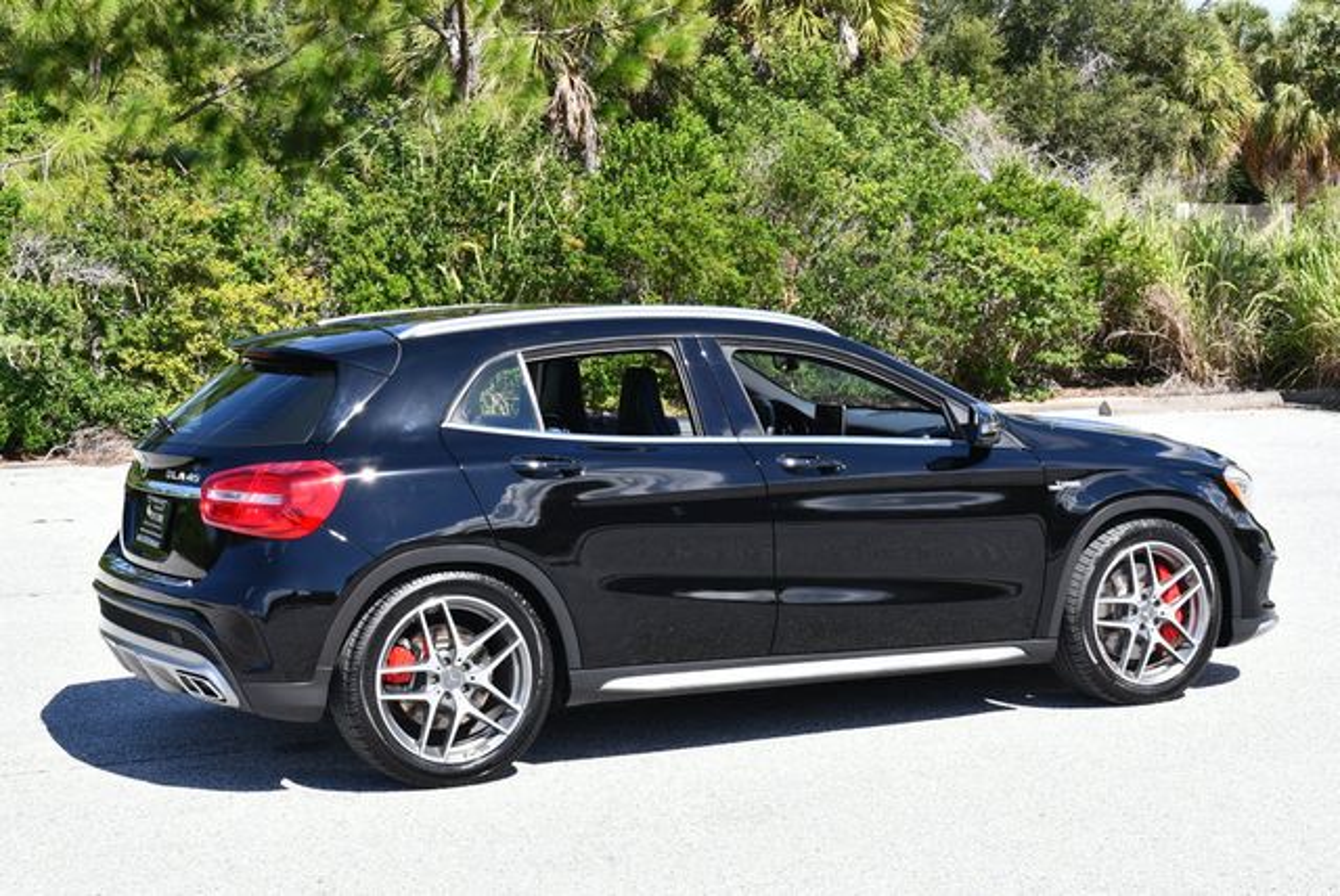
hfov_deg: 31.4
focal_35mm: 64
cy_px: 448
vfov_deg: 21.3
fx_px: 2384
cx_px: 670
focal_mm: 32
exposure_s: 1/250
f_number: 8
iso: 200
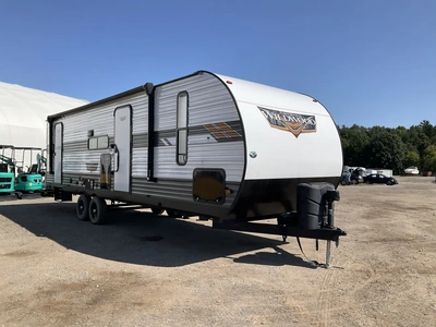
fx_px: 365
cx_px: 218
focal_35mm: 29
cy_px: 164
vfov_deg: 48.2
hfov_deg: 61.7
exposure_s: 1/2227
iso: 25
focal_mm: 3
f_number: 1.8
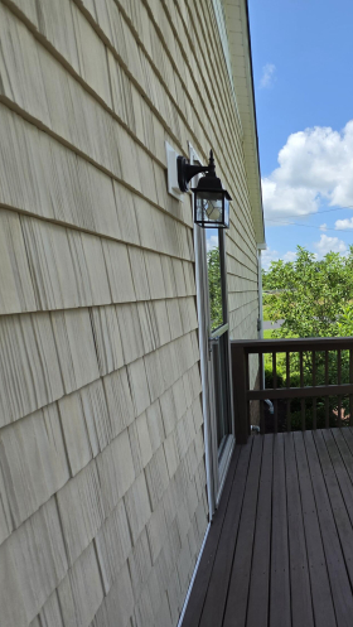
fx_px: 316
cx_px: 355
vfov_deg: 89.5
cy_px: 314
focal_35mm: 19
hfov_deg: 48.0
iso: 32
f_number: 1.9
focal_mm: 2.2
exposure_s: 1/1973
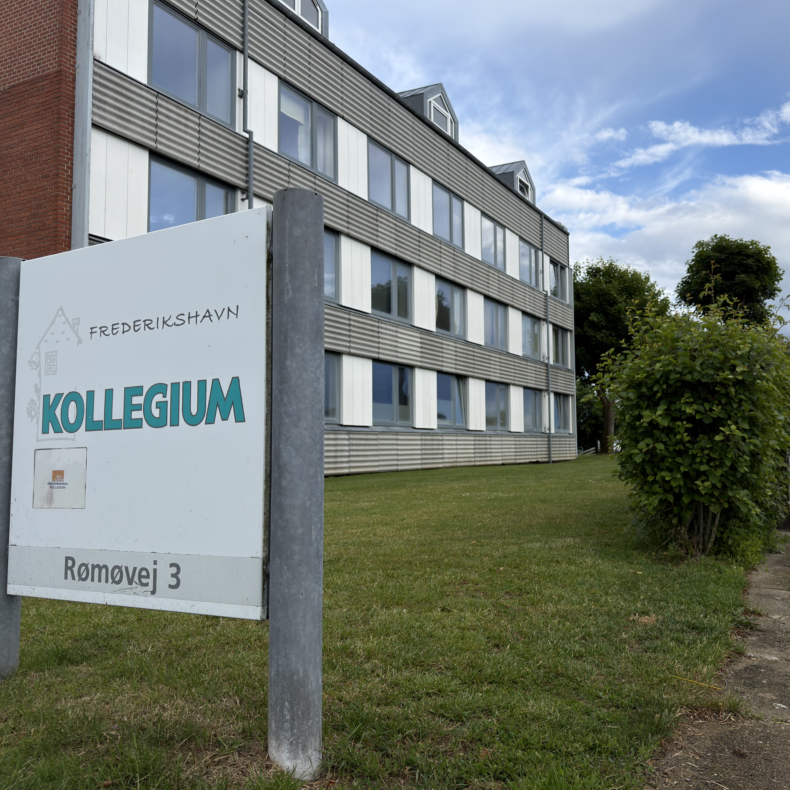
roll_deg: +0.8
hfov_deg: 55.1
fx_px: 749
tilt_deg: +3.7
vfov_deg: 55.6
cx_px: 488
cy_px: 394
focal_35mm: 29
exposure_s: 1/3401
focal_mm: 6.76
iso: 64
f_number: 1.78
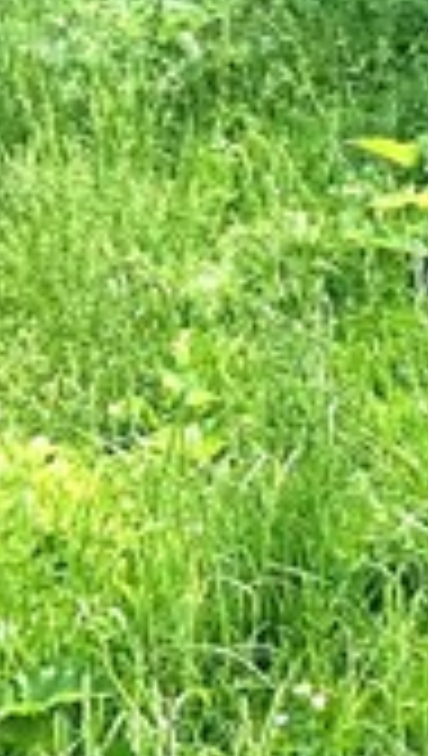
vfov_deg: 12.0
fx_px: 3195
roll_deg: -1.7
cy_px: -752
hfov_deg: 6.4
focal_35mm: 159
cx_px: 1644
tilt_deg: +7.8
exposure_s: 1/1412
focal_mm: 6.86
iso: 80
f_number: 1.78
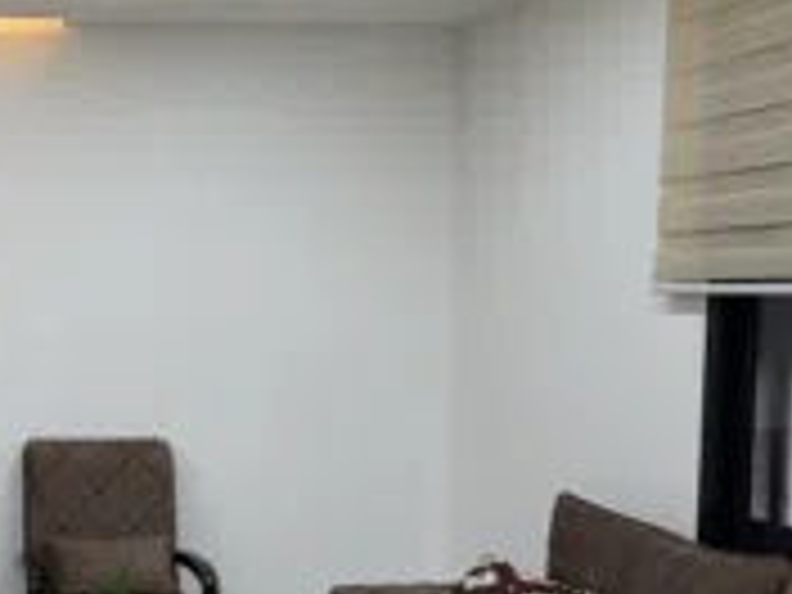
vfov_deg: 28.4
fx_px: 1167
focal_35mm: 51
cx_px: 9
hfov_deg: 34.3
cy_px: 387
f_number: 2.2
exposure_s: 1/100
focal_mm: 2.22
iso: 125
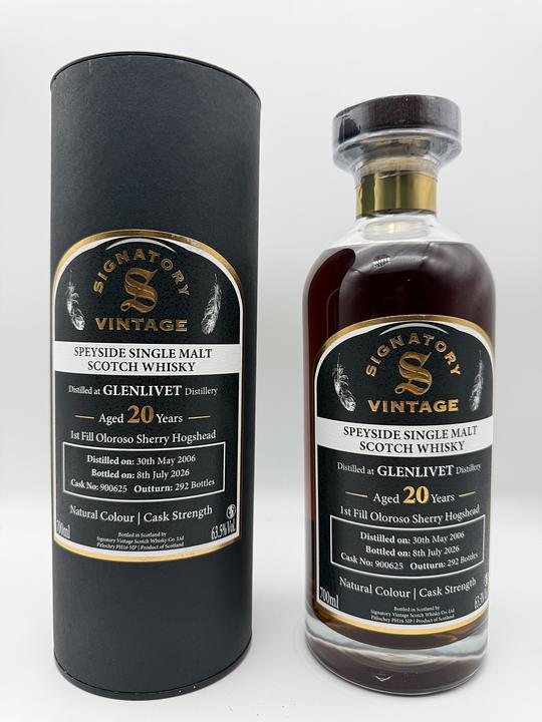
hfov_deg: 56.8
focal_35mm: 24
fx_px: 501
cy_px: 361
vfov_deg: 71.6
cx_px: 271
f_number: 1.78
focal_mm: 6.76
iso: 50
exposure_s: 1/137
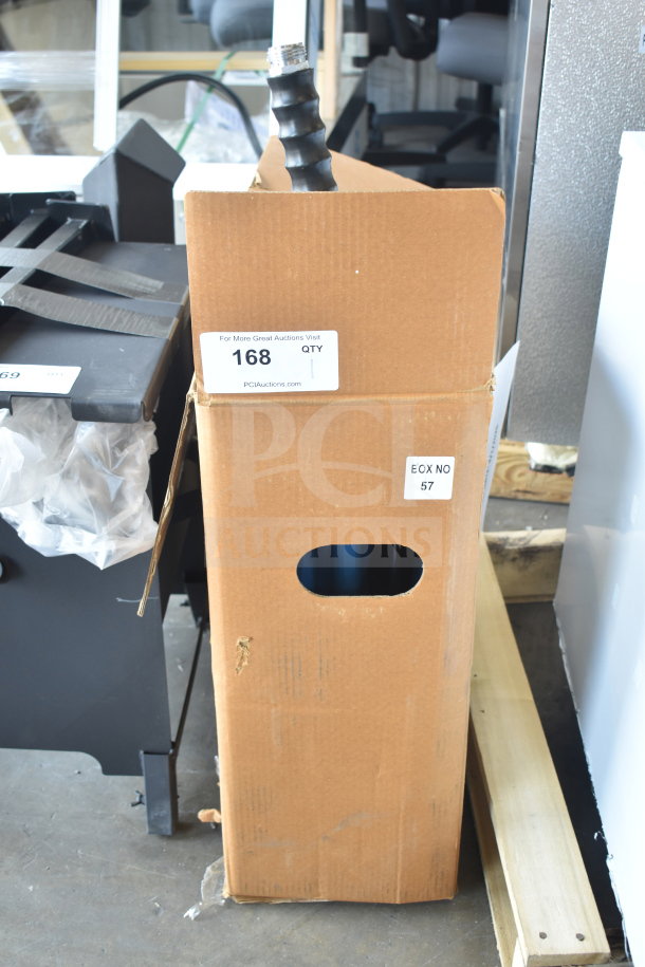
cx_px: 322
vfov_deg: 46.4
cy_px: 484
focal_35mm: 42
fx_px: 1129
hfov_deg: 31.9
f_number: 4.2
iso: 500
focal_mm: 28
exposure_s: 1/50
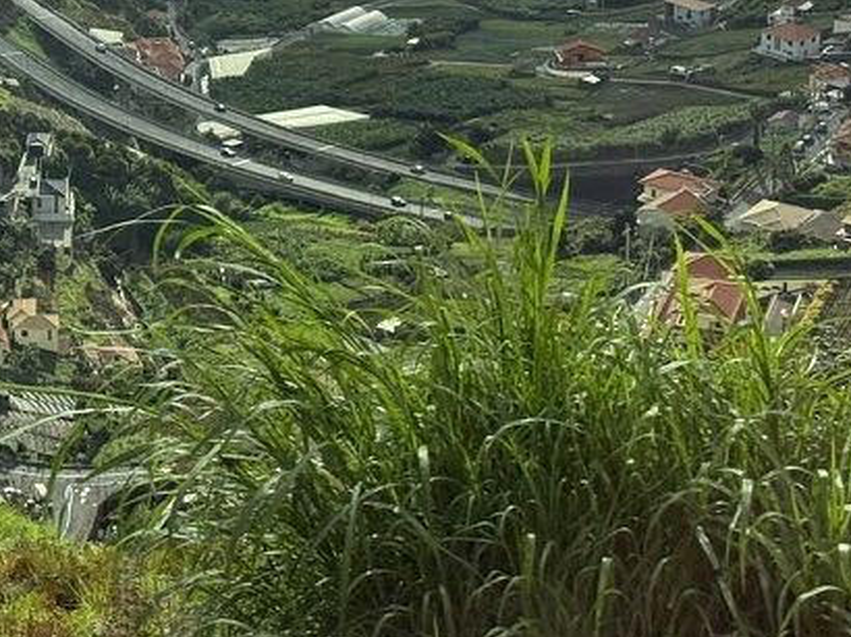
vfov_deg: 12.1
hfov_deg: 16.1
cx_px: -17
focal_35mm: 120
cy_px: -50
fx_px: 2948
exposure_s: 1/1456
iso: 80
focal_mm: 6.76
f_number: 1.78
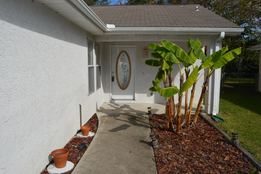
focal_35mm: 27
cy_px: 87
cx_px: 130
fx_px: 196
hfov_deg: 67.4
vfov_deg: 47.8
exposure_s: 1/200
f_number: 10
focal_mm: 18
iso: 100
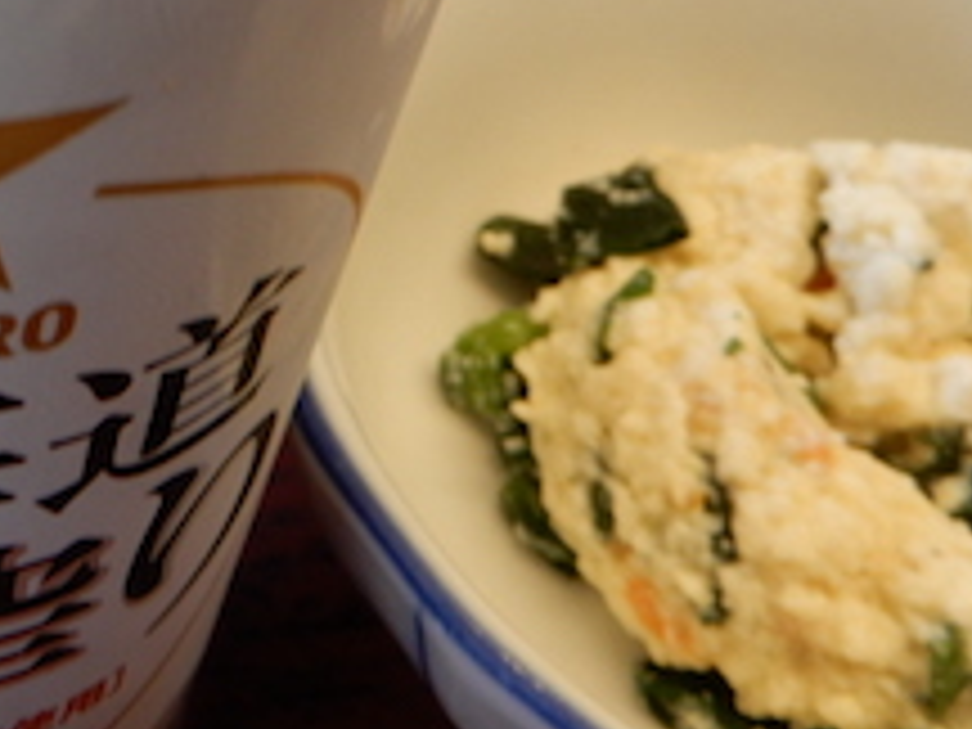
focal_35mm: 71
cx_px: -261
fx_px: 1994
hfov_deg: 24.3
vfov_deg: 20.2
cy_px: 36
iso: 80
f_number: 3.4
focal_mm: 4.3
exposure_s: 1/30
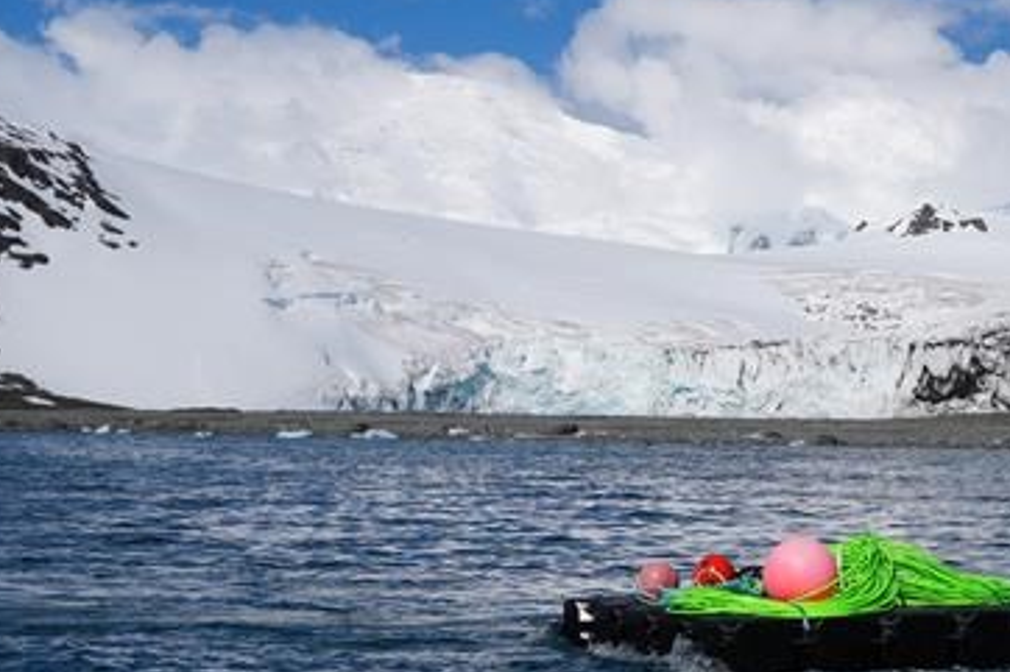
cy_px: 344
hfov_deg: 27.9
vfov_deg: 19.4
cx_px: 862
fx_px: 1970
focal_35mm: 70
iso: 100
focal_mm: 26.1
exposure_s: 1/3200
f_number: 5
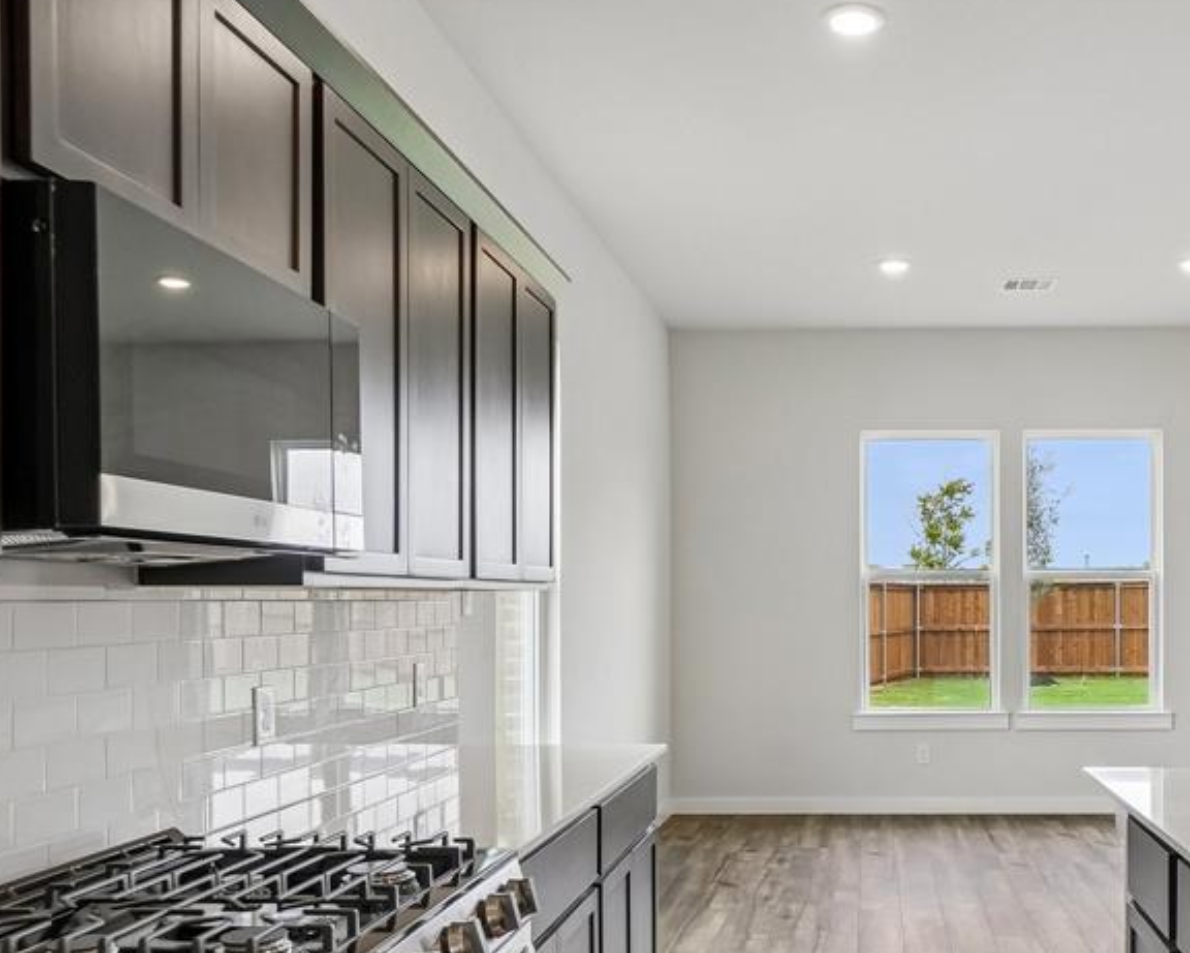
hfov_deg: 49.7
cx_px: 878
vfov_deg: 41.9
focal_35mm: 35
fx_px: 1233
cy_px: 608
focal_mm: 14
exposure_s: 1/60
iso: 400
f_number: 8
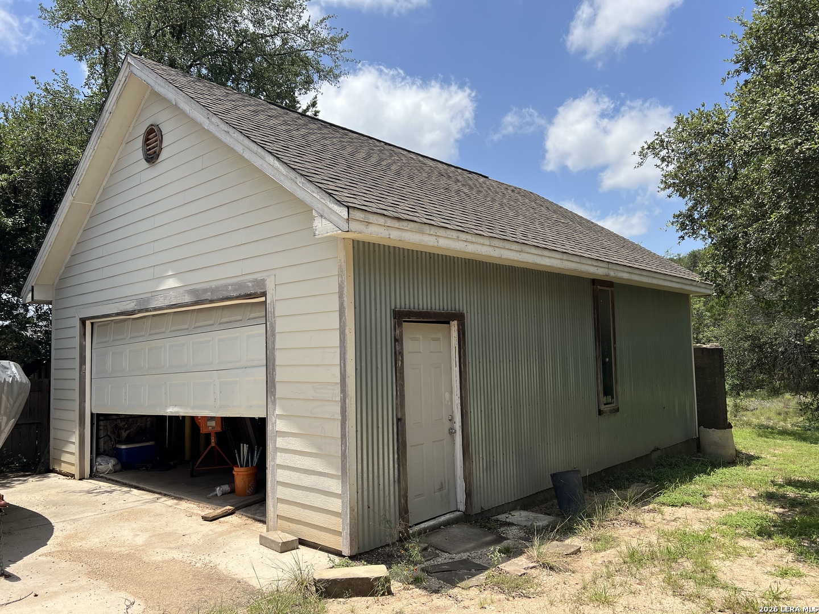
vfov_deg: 53.1
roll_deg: +1.6
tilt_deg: +3.0
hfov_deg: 67.3
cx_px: 410
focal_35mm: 26
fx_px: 615
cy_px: 307
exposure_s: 1/3968
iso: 50
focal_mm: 5.7
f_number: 1.5
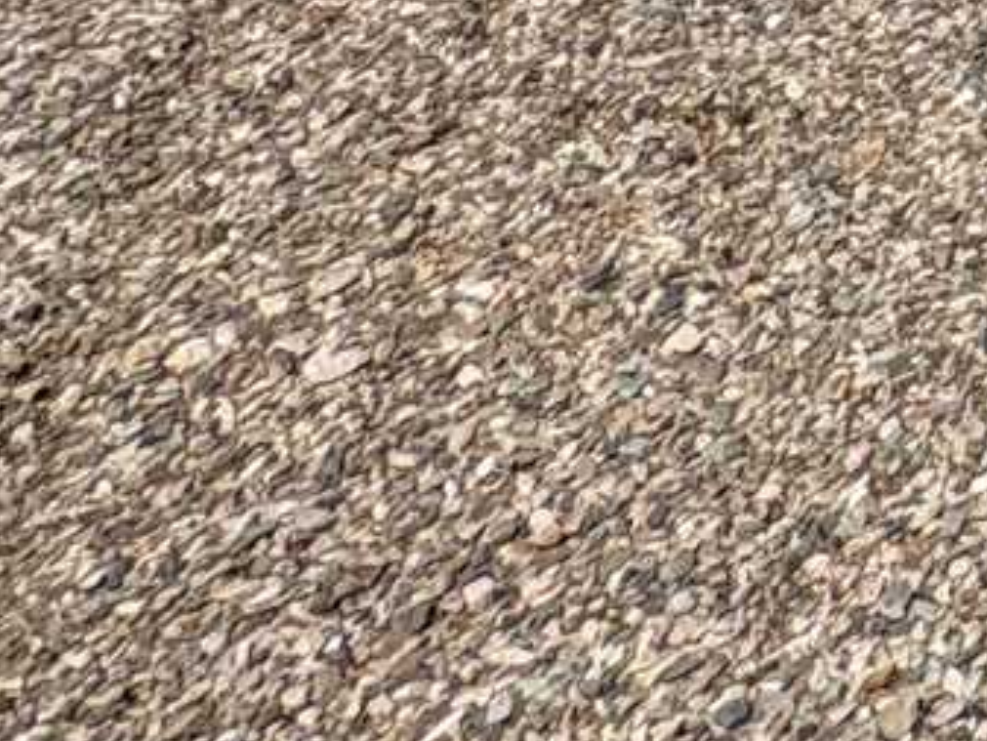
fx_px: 2424
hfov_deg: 14.6
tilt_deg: +0.6
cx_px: 2384
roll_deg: +0.4
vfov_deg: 11.9
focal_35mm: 85
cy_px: -1289
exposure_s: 1/4132
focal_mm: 2.22
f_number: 2.2
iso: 50
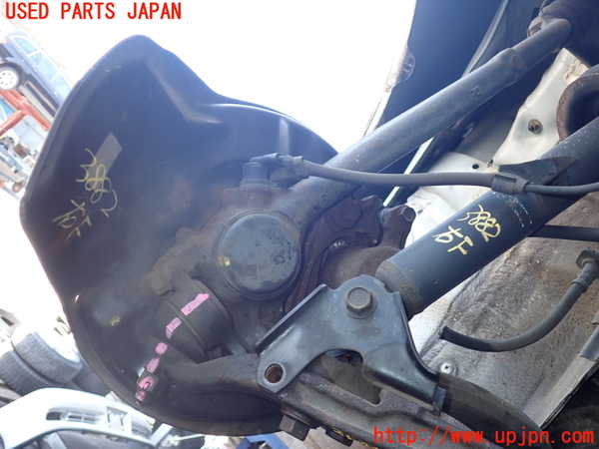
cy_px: 224
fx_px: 519
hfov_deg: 60.0
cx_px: 300
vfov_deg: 46.8
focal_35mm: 30
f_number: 2.3
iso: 160
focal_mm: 5.4
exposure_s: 1/125
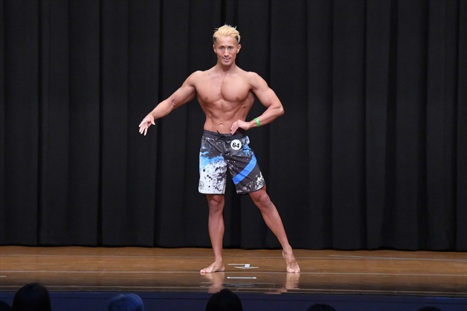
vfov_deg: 6.8
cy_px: 156
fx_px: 2619
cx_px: 234
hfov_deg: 10.2
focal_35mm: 202
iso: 8000
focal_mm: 135
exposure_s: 1/400
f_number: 5.6
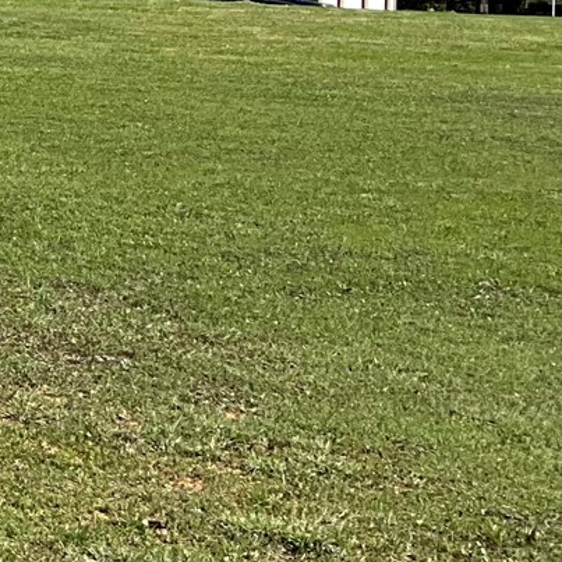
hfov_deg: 12.2
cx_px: -668
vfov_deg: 14.1
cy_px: 36
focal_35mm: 122
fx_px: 2241
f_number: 1.8
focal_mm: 3
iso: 25
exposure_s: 1/2141
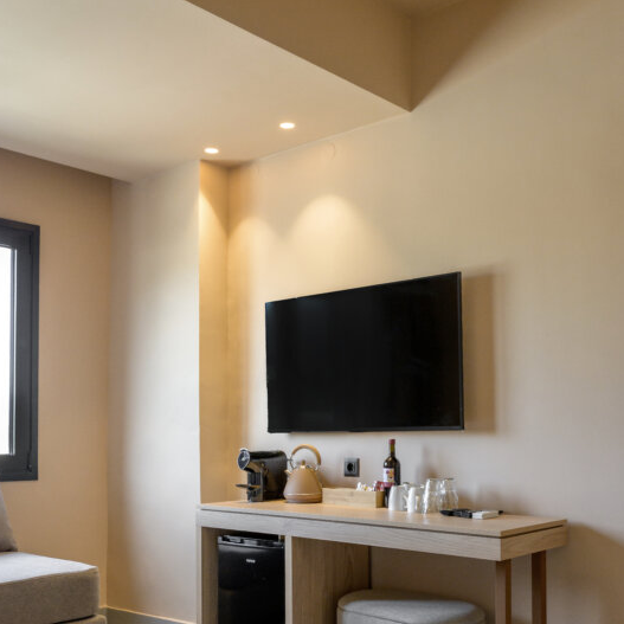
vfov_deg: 41.0
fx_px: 829
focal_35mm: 41
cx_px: 310
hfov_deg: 41.3
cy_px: 378
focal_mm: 31.5
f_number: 7.1
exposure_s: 1/100
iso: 1600
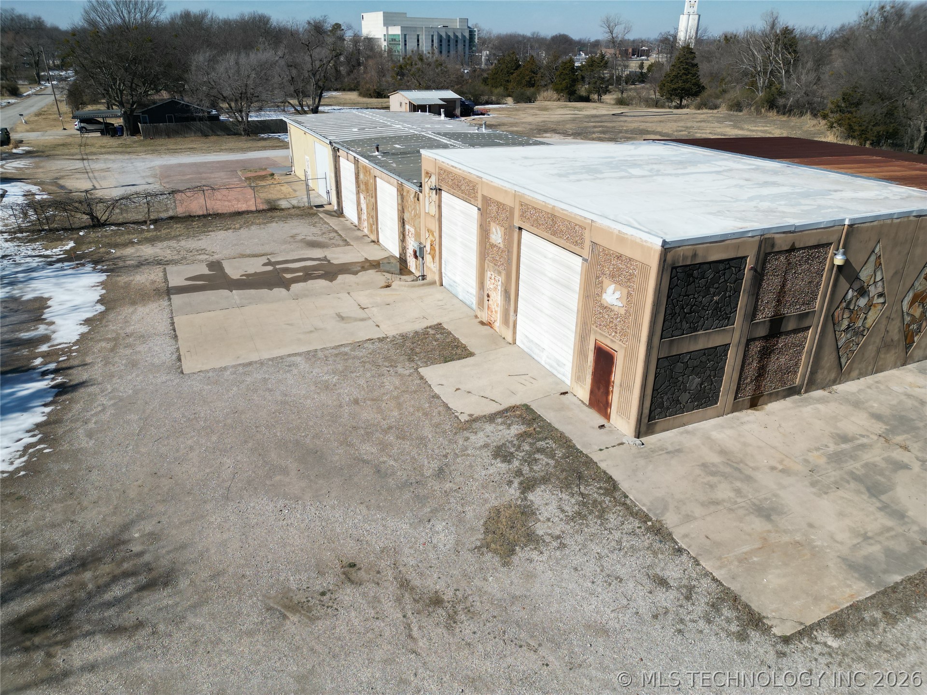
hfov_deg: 71.6
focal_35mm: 24
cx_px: 464
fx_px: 643
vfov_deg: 56.8
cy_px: 348
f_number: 1.7
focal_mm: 6.72
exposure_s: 1/5000
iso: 130
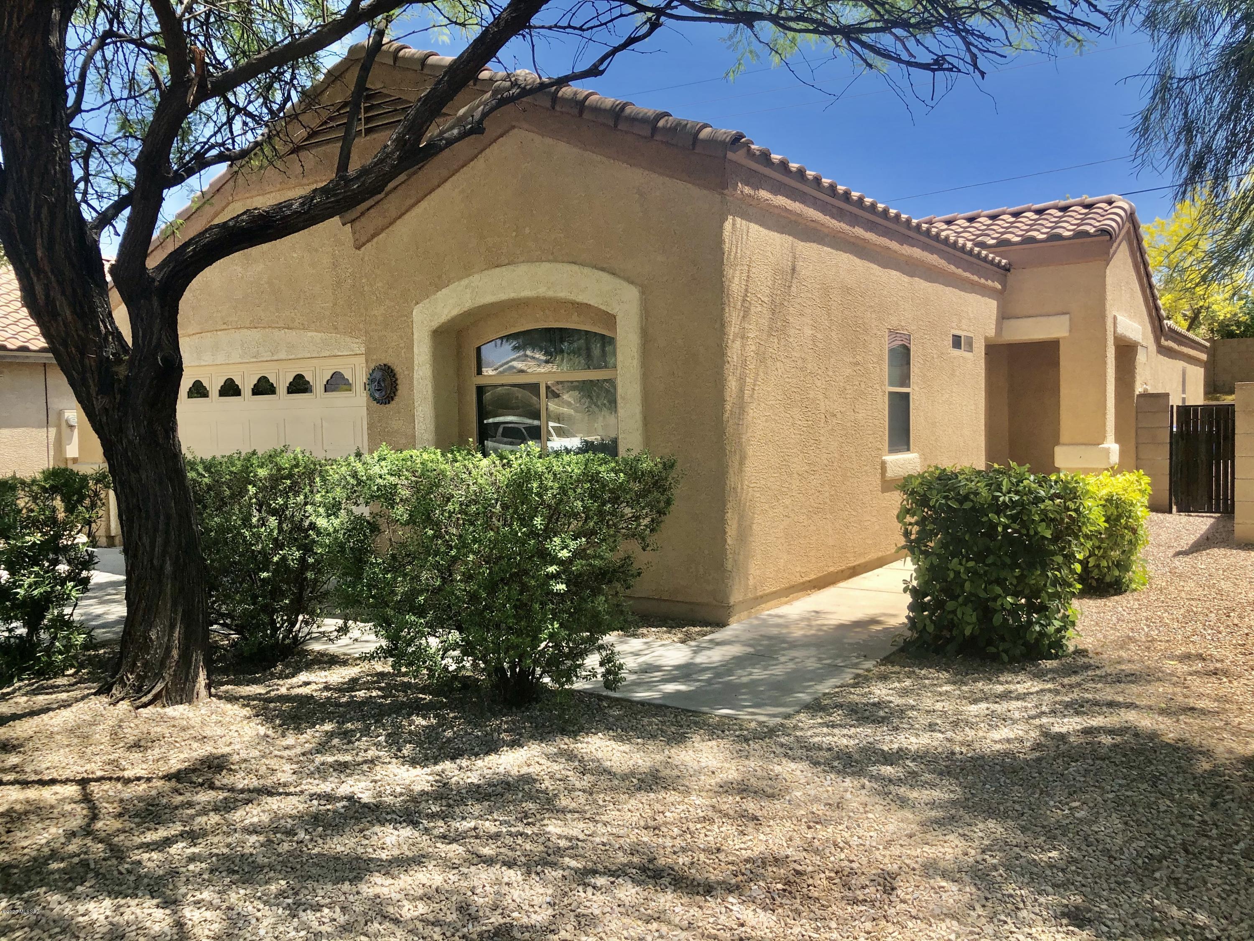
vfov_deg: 49.7
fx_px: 1014
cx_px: 627
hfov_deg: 63.4
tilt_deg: -3.7
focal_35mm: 28
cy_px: 470
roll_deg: +1.0
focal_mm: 4
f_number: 1.8
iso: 20
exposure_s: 1/1171
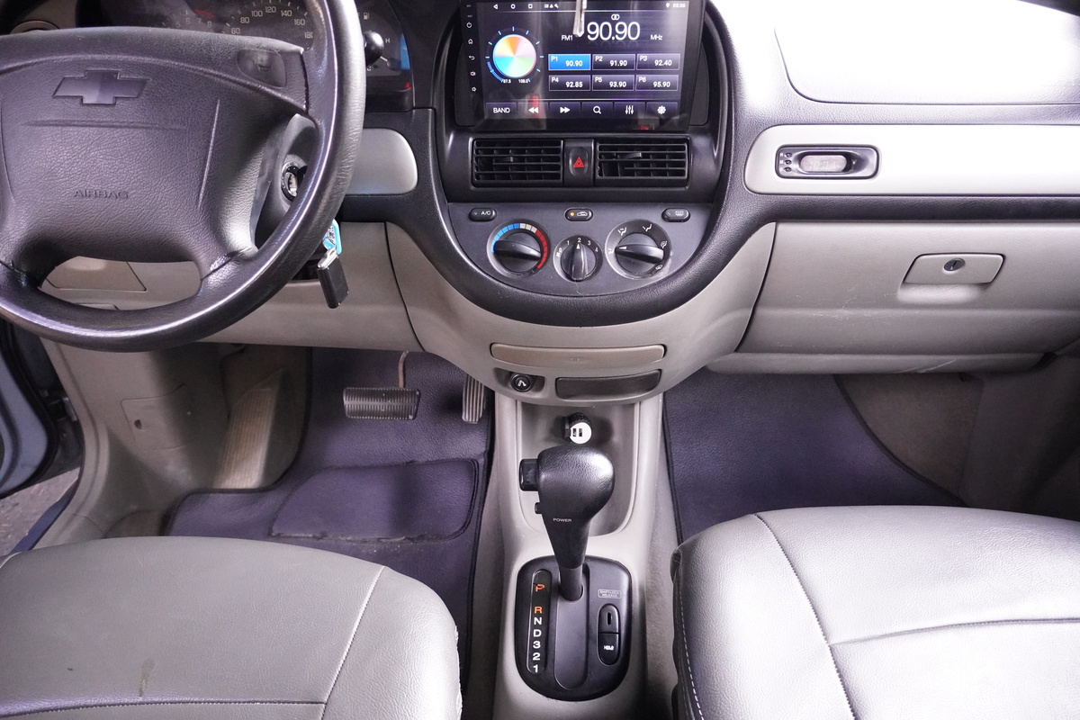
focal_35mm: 27
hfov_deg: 67.4
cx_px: 540
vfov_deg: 47.9
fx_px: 810
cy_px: 360
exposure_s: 1/250
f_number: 3.5
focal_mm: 18
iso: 6400
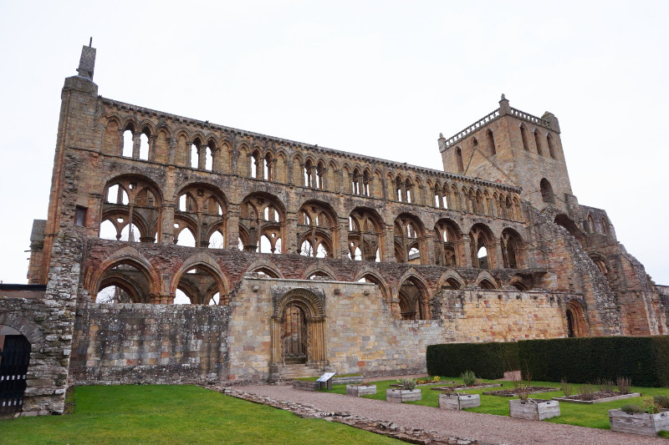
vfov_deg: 53.1
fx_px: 446
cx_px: 334
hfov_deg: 73.8
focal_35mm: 24
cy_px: 222
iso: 100
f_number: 6.3
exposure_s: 1/80
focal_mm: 16
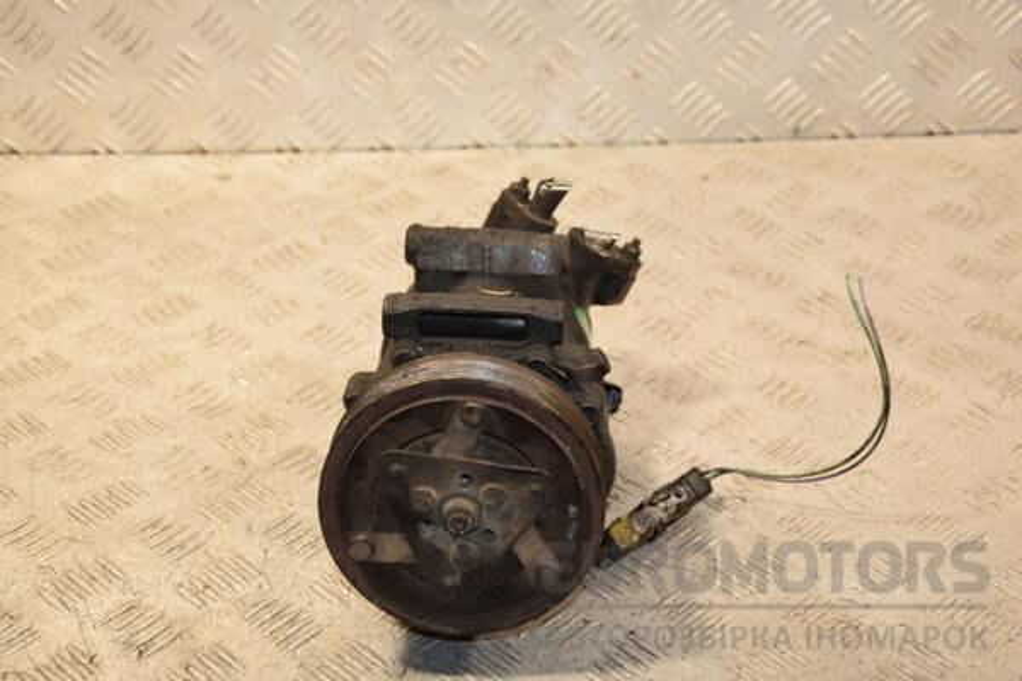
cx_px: 511
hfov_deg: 29.9
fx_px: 1916
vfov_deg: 20.2
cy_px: 340
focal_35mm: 68
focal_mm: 45
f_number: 5.6
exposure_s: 1/200
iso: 800
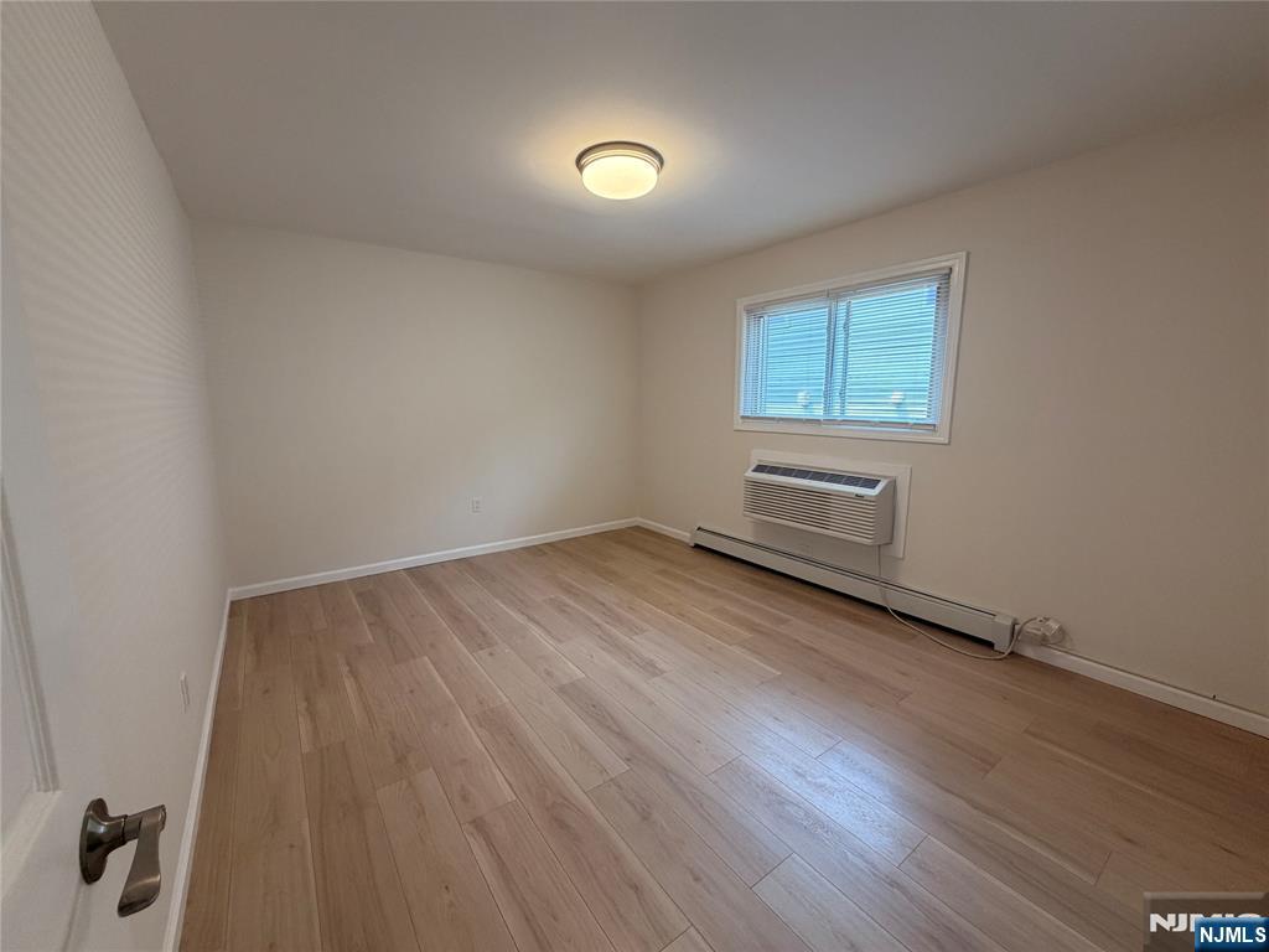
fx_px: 513
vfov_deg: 85.7
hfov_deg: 102.1
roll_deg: +0.8
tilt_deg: -8.4
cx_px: 634
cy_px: 476
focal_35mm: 14
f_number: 2.2
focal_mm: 2.22
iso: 160
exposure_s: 1/120
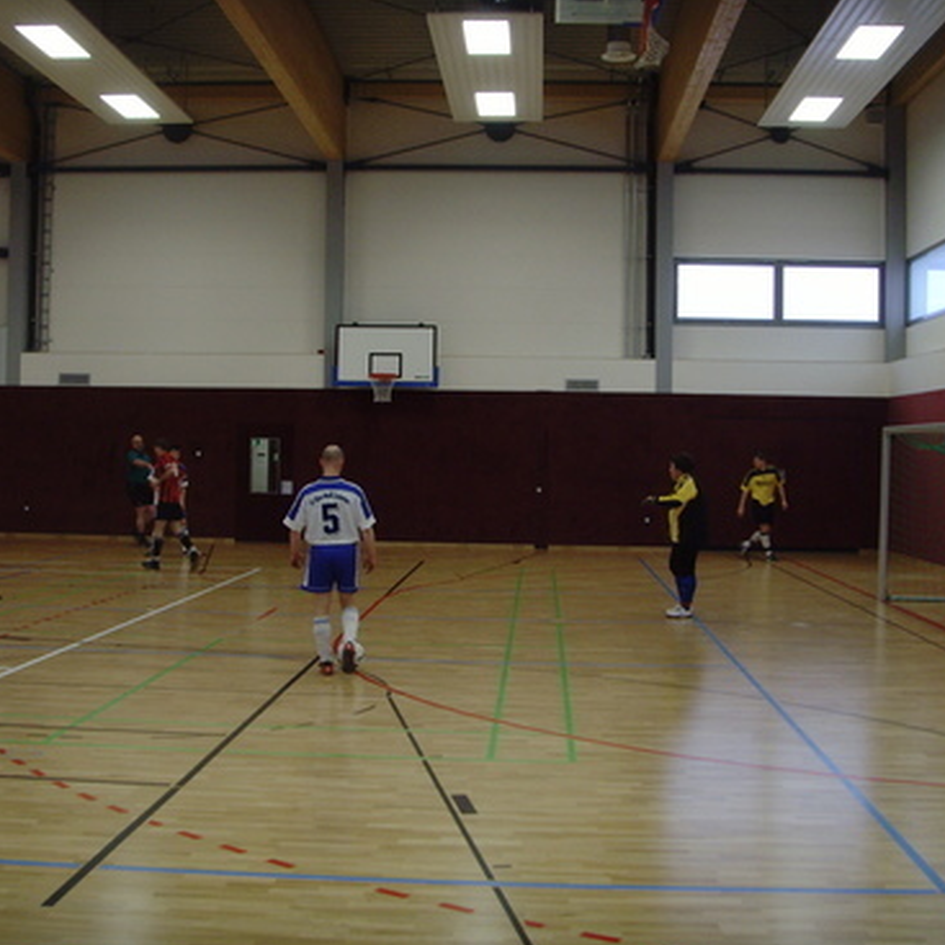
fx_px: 1452
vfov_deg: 36.1
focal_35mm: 47
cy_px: 475
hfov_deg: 36.1
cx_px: 458
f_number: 3.5
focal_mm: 6.6
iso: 200
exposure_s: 1/45
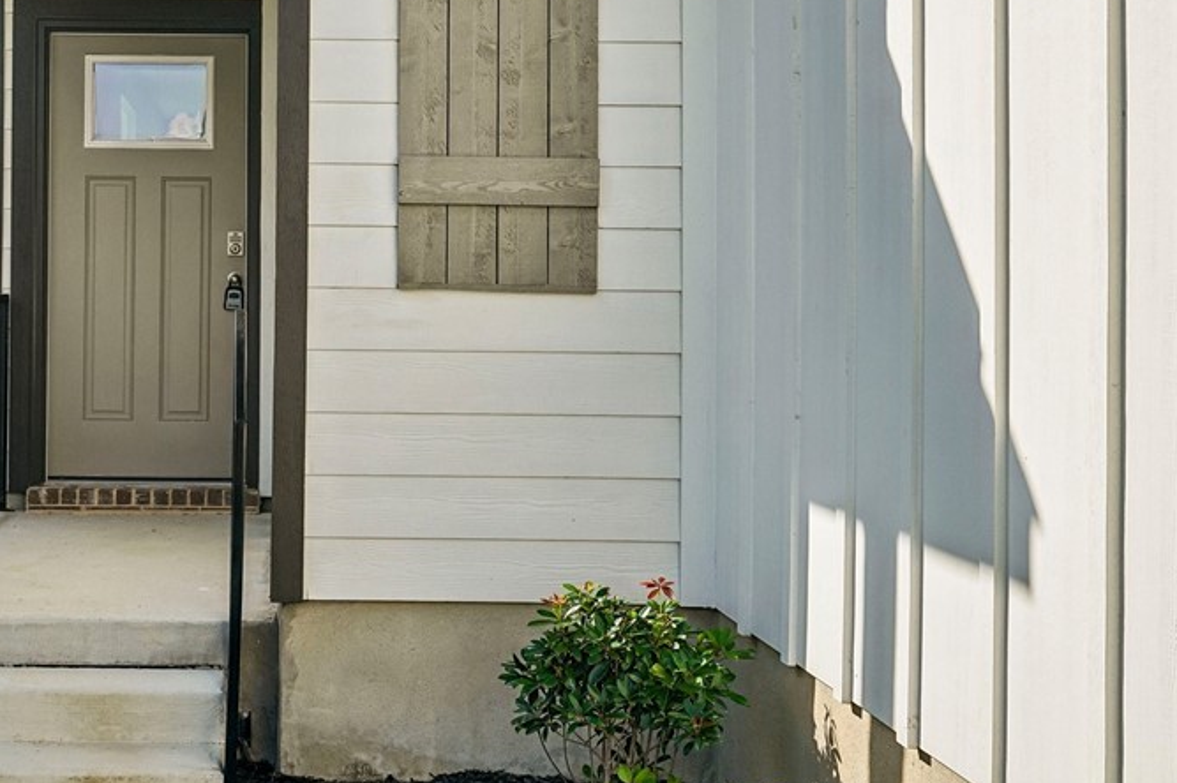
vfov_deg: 23.7
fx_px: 1863
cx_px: 263
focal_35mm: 57
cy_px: 272
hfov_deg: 34.2
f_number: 8
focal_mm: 35
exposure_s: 1/400
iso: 200
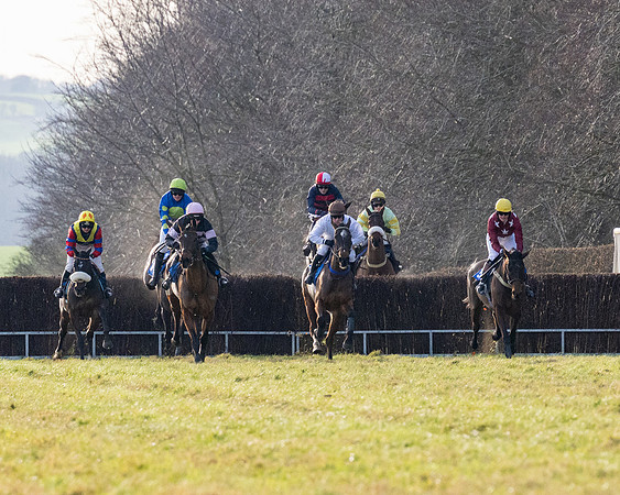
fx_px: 10191
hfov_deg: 3.5
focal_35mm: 556
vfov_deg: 2.8
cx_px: 359
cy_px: 292
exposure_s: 1/4000
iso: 800
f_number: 5
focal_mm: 200
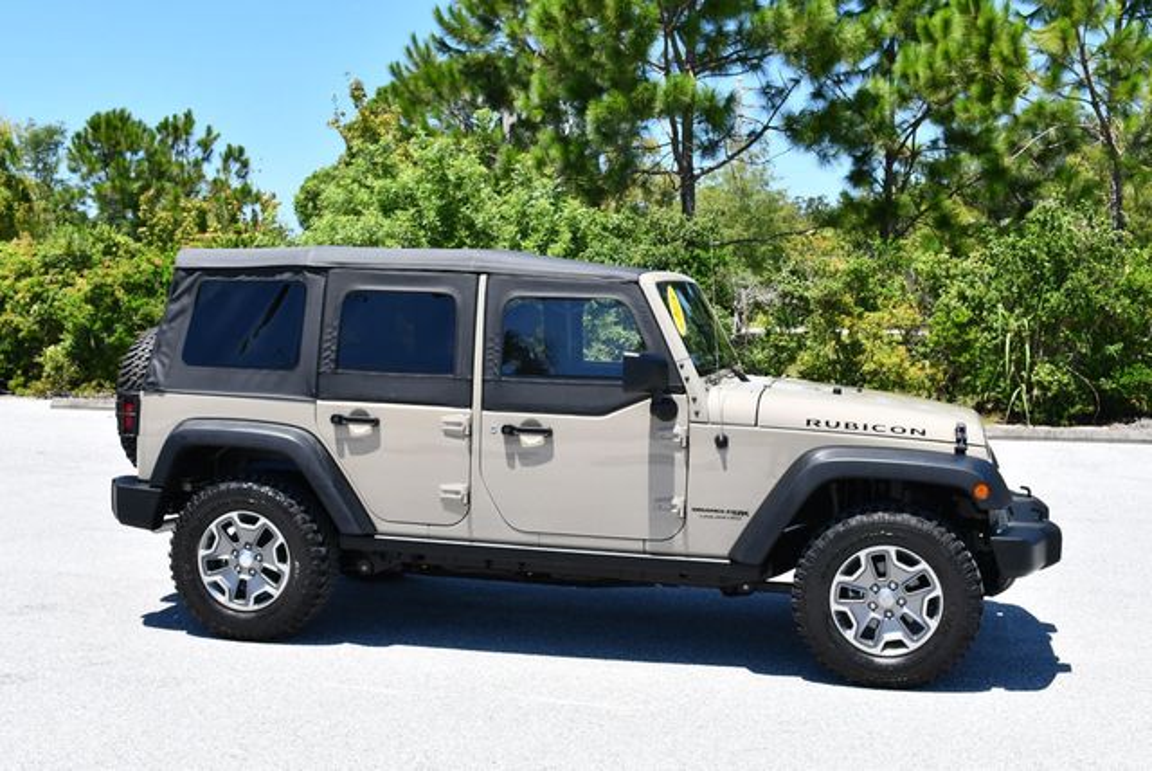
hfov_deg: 41.1
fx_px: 1537
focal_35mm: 48
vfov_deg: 28.1
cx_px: 576
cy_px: 386
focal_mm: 24
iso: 140
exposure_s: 1/250
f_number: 8
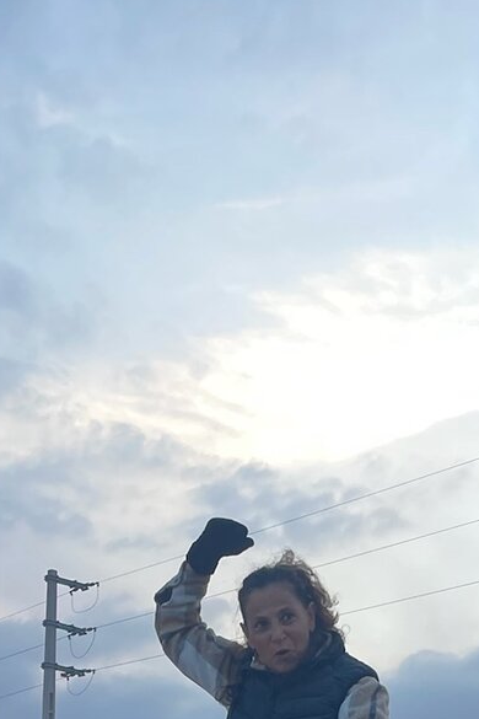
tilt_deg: +1.7
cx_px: 212
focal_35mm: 74
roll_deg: -0.7
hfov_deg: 18.4
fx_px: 1477
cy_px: 940
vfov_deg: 24.0
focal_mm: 4.2
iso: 125
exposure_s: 1/121
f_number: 1.6
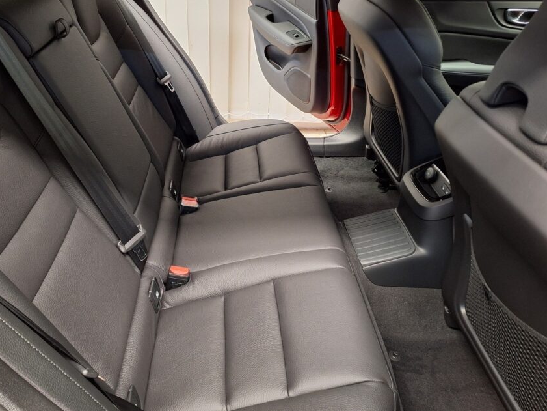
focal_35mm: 28
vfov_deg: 49.6
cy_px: 176
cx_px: 237
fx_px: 443
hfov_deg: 63.2
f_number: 1.8
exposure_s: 1/20
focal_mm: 5.54
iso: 320
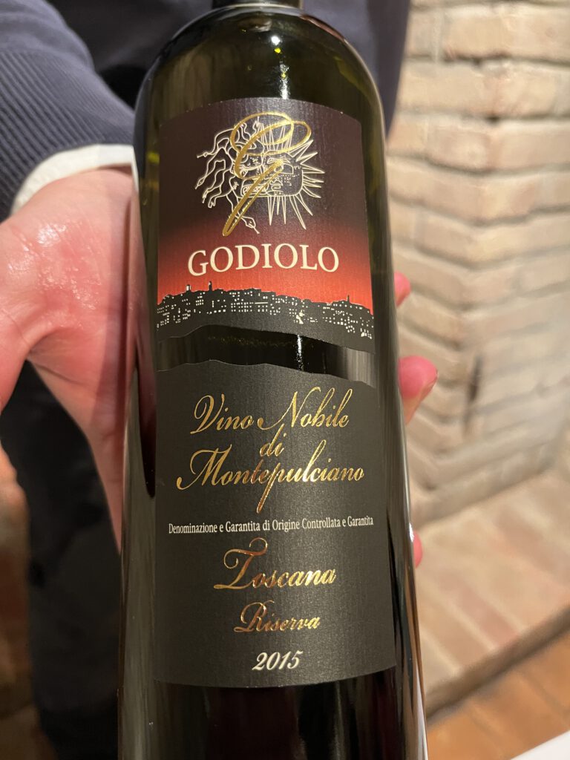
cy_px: 380
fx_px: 571
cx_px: 285
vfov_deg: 67.3
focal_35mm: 26
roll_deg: -1.7
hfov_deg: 53.1
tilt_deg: -29.0
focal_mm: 5.1
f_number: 1.6
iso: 500
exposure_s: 1/60
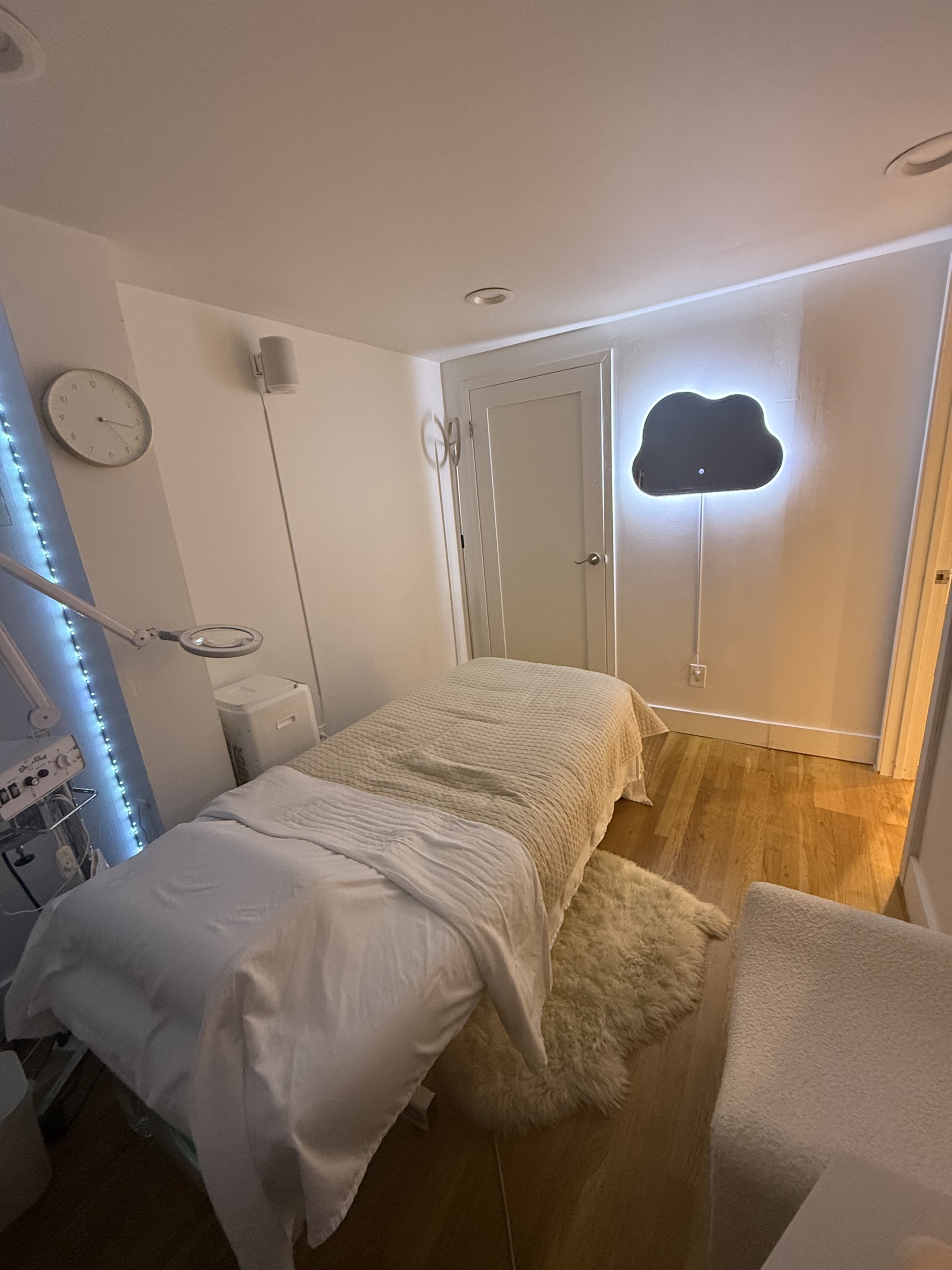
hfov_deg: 85.7
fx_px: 513
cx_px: 476
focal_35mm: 14
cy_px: 635
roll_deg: +5.3
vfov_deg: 102.1
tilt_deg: -15.0
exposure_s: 1/60
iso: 400
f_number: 2.2
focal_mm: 2.22
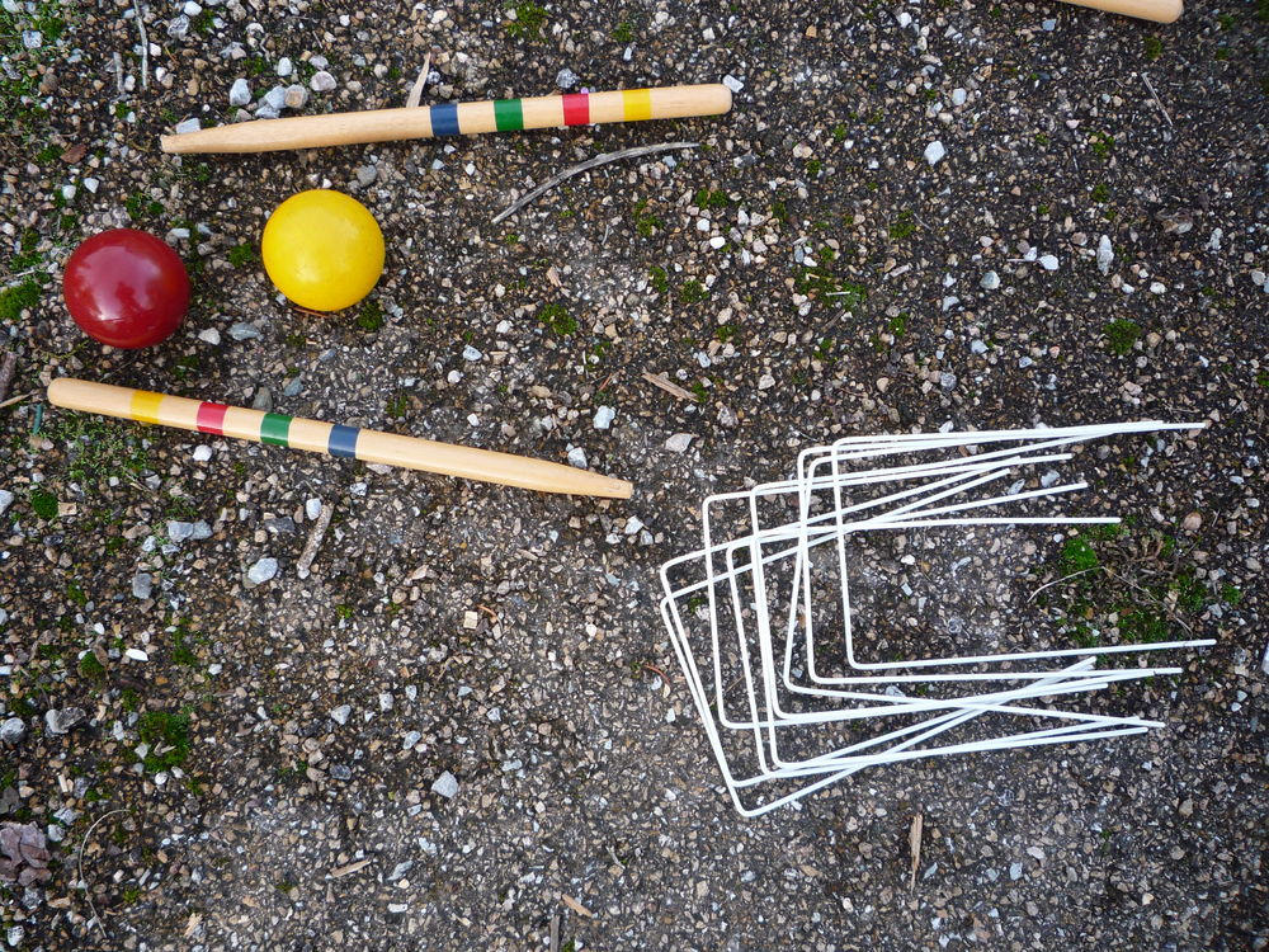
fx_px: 1100
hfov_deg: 60.0
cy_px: 476
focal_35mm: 30
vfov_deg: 46.8
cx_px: 634
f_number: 3.3
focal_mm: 5.2
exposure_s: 1/50
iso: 100
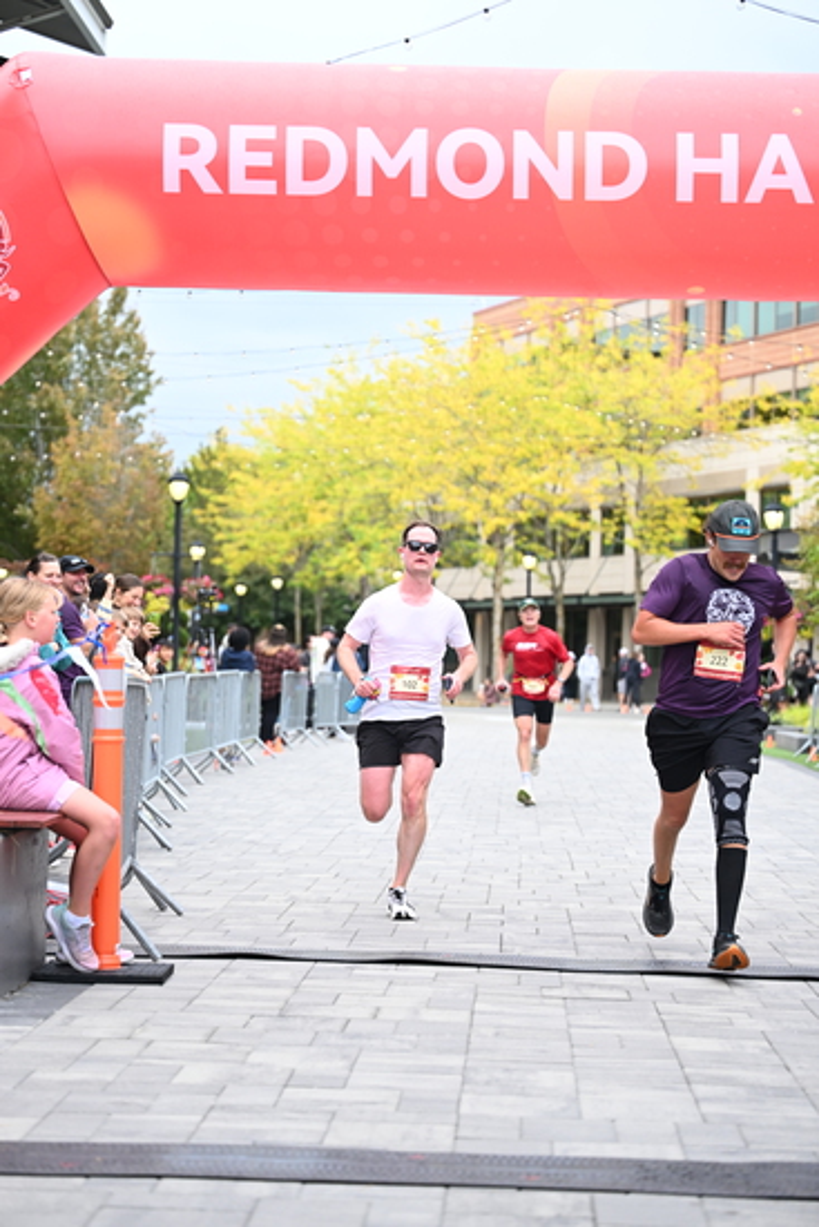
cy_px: 614
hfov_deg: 18.4
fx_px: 2523
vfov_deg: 27.3
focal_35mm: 74
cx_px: 410
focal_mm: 74
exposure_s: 1/1600
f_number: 2.8
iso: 800
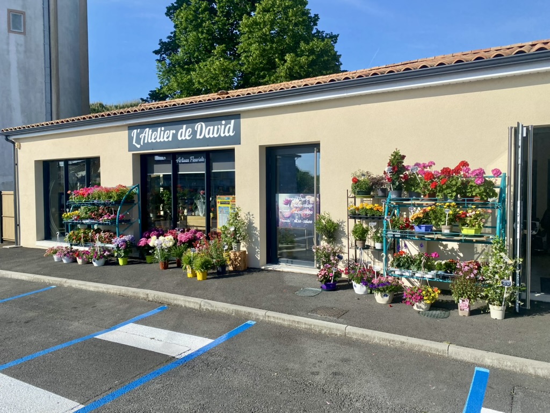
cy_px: 206
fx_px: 413
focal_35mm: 26
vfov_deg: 53.1
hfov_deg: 67.3
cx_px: 275
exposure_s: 1/3731
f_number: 1.8
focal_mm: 4.25
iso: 32
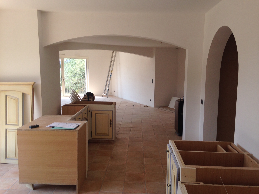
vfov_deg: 42.9
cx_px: 130
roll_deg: +0.0
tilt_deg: -7.6
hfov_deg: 55.4
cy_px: 97
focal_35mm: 33
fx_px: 247
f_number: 2.4
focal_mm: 4.12
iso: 50
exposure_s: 1/282
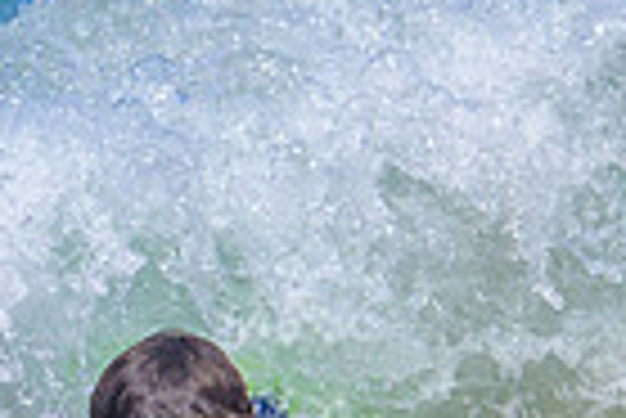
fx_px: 47399
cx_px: 425
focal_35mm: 2723
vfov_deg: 0.5
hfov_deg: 0.8
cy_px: 632
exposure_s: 1/2000
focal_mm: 480
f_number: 11
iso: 640
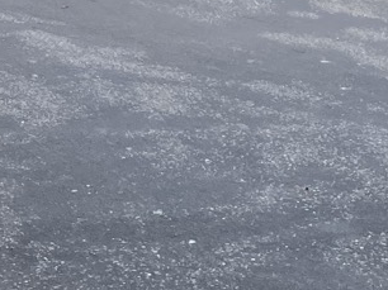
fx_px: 1523
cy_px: -82
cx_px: 14
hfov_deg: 14.3
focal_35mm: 136
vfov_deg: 10.7
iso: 32
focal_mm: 4.2
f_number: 1.6
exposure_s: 1/729
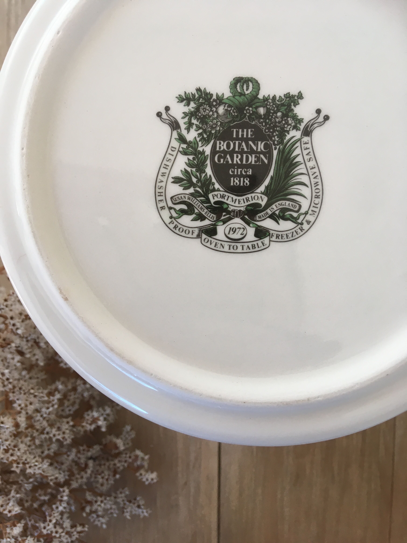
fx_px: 455
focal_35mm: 29
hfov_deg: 48.2
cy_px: 272
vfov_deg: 61.7
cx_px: 204
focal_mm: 4.15
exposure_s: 1/33
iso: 40
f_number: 2.2
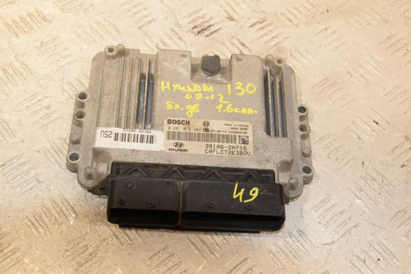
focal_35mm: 57
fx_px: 650
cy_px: 137
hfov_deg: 35.1
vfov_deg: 23.8
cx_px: 206
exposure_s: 1/200
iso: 1600
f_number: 6.3
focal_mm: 38
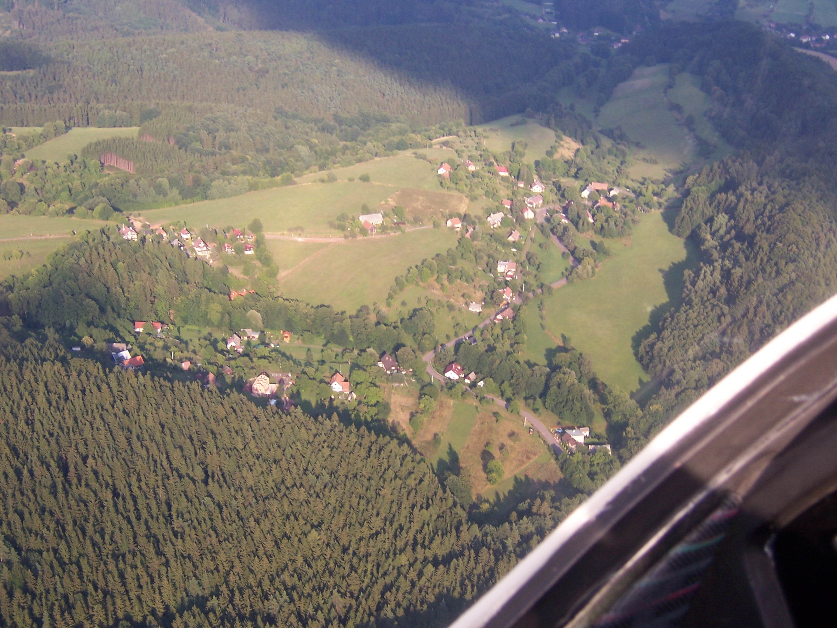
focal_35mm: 54
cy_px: 314
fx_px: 1306
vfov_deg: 27.0
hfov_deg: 35.5
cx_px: 418
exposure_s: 1/350
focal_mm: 9
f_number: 3.6
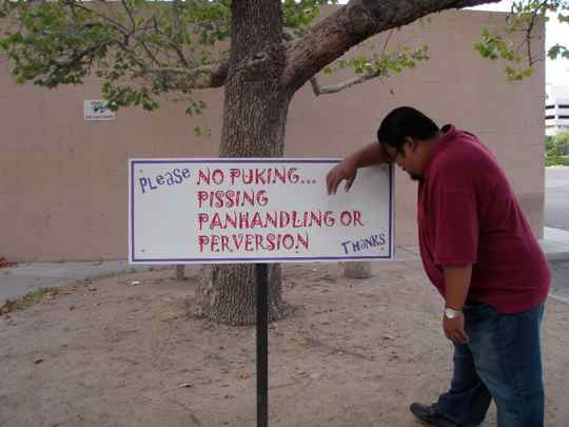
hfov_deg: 49.0
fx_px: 625
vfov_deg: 37.7
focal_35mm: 38
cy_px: 214
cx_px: 284
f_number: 3.5
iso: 80
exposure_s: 1/60
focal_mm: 6.7
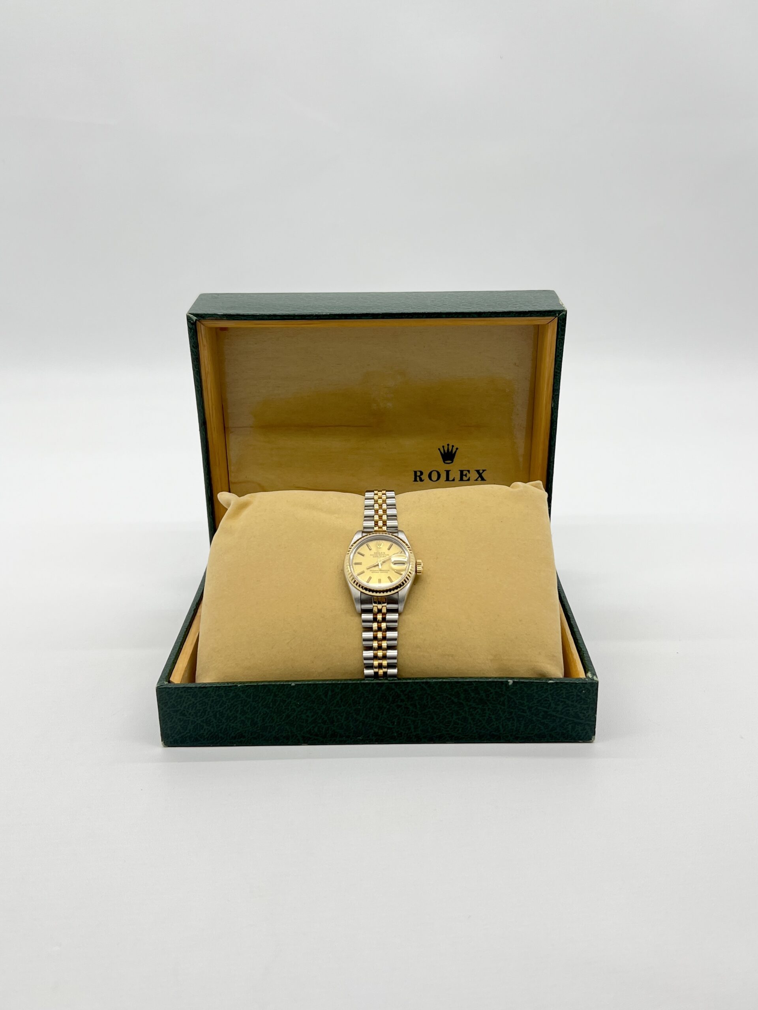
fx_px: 759
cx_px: 379
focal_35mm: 26
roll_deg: +1.1
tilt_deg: -20.6
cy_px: 505
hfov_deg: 53.1
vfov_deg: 67.3
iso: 40
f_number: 1.5
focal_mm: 5.7
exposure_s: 1/177
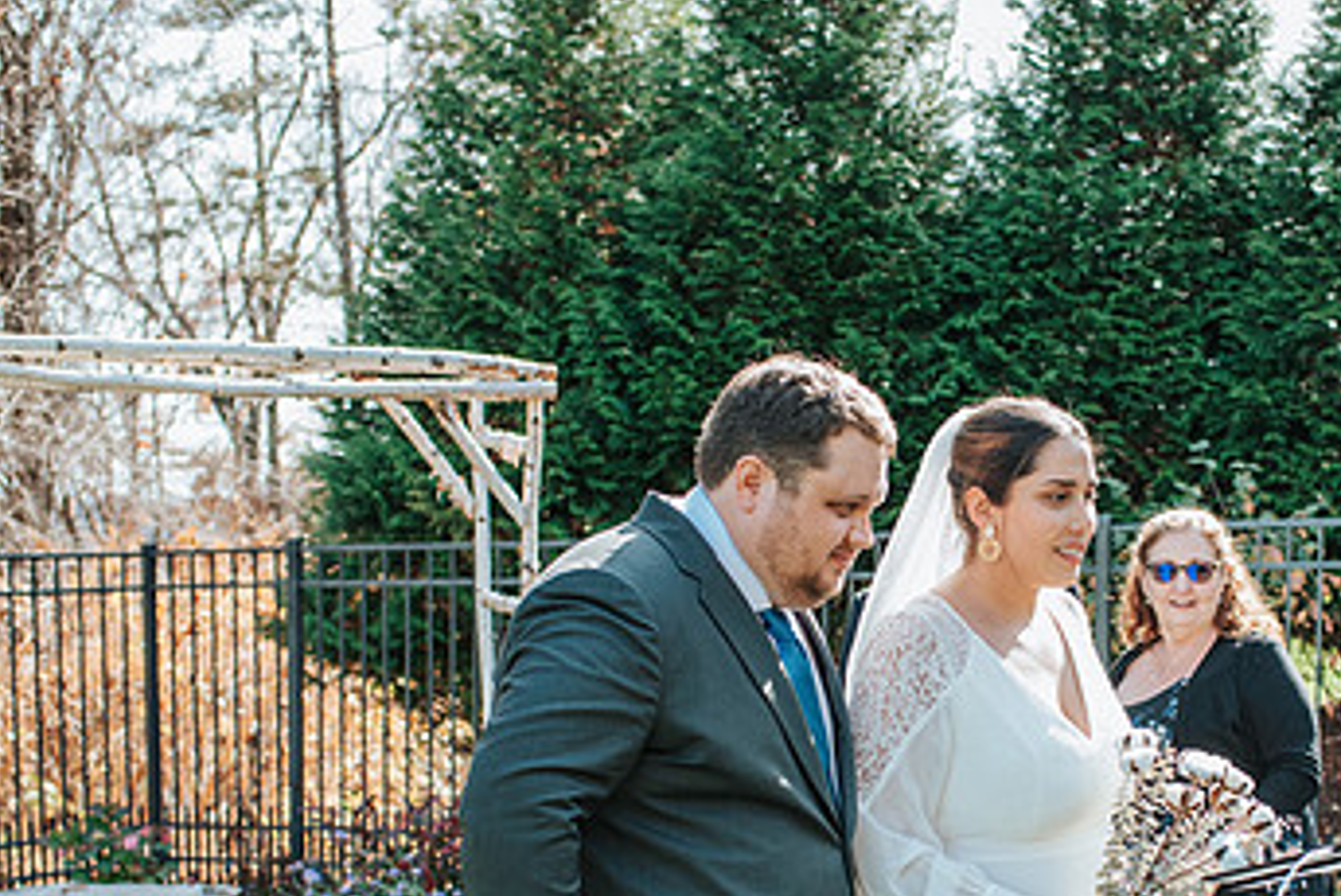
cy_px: 715
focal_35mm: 59
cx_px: 916
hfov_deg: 33.5
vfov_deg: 22.7
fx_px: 2200
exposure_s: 1/1250
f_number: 3.5
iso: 720
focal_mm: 35
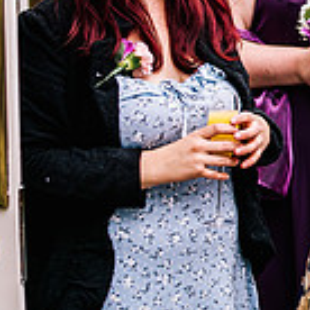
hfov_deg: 13.3
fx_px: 1266
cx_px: 449
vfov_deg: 13.8
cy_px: 24
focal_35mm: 125
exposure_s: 1/2500
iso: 100
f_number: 1.6
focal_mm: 35
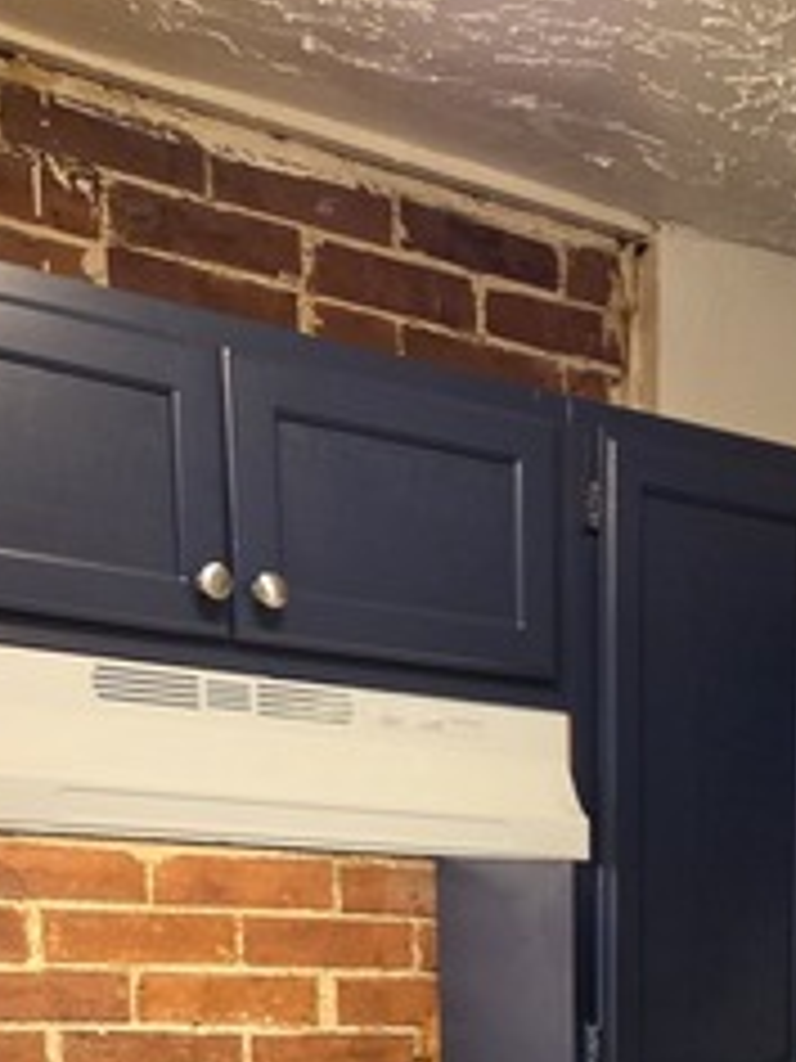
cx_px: 908
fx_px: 1993
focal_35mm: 65
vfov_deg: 25.2
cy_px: 1429
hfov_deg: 21.3
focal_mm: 5.4
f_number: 1.8
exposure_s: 1/120
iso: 500
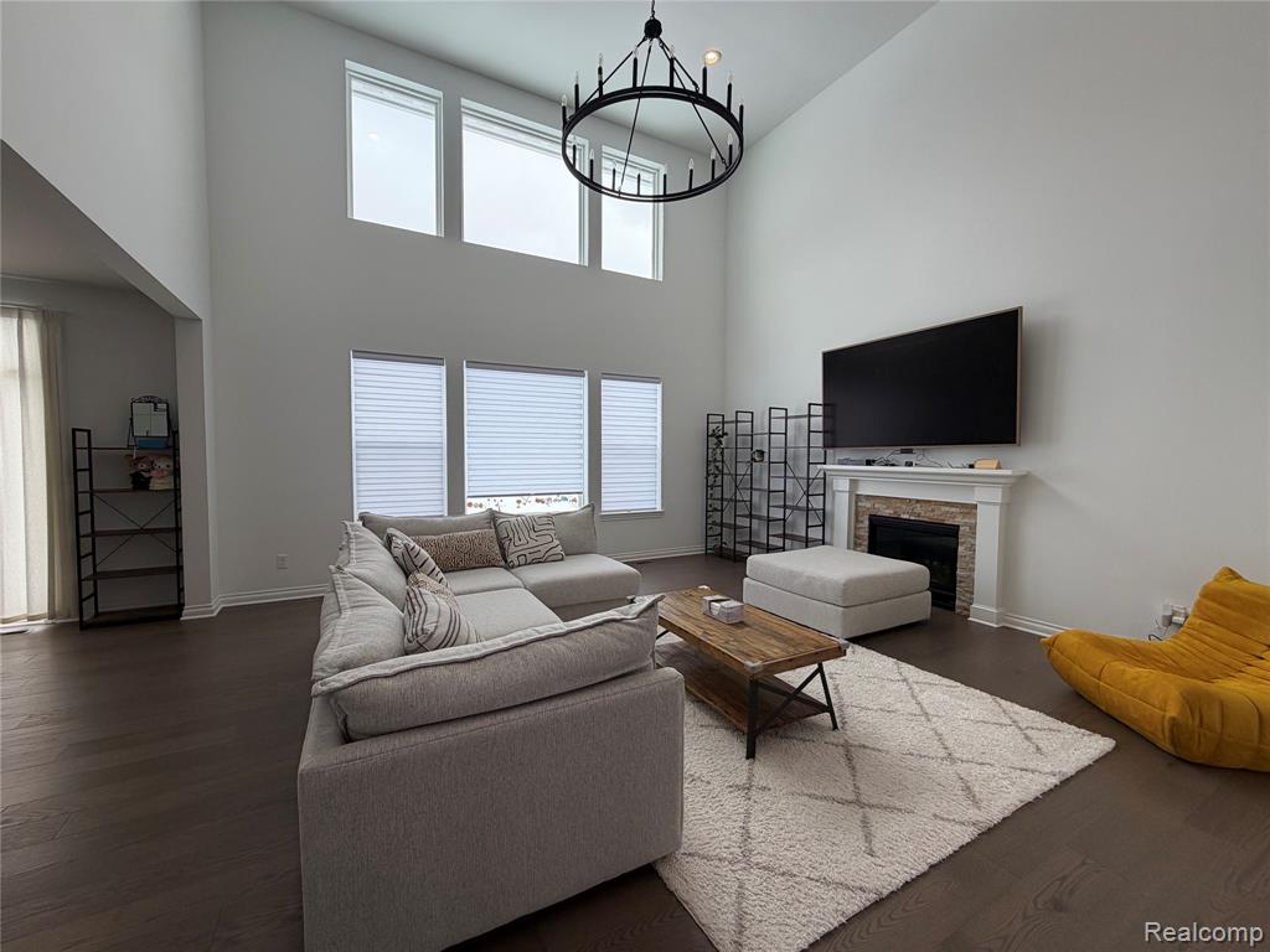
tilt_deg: -2.5
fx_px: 514
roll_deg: -0.1
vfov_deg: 85.7
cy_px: 476
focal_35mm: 14
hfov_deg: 102.1
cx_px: 635
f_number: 2.2
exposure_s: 1/180
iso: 50
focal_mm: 2.22
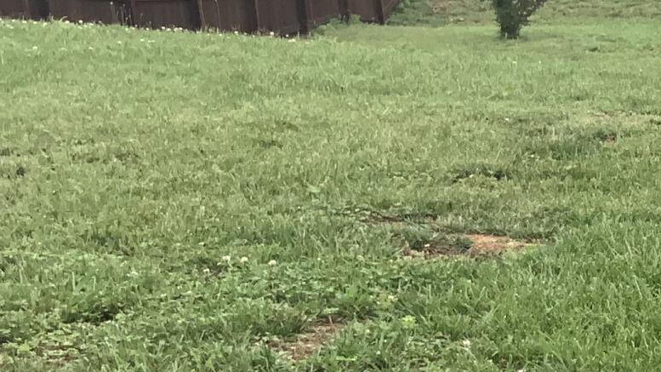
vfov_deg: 9.9
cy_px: 237
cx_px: 828
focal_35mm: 122
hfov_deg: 16.7
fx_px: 2138
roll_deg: +2.4
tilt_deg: -16.5
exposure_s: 1/358
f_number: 1.8
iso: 16
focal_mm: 3
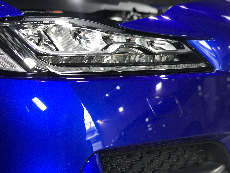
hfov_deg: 33.8
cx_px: 115
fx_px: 379
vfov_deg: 25.7
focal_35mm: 57
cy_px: 86
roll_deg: +2.6
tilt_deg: -7.4
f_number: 2.8
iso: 160
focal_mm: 6.6
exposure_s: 1/60
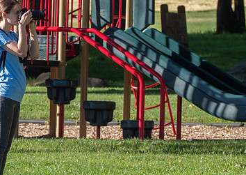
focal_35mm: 641
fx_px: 4467
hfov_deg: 3.2
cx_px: 4
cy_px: 46
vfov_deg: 2.2
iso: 200
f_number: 7.1
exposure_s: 1/250
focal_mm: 135
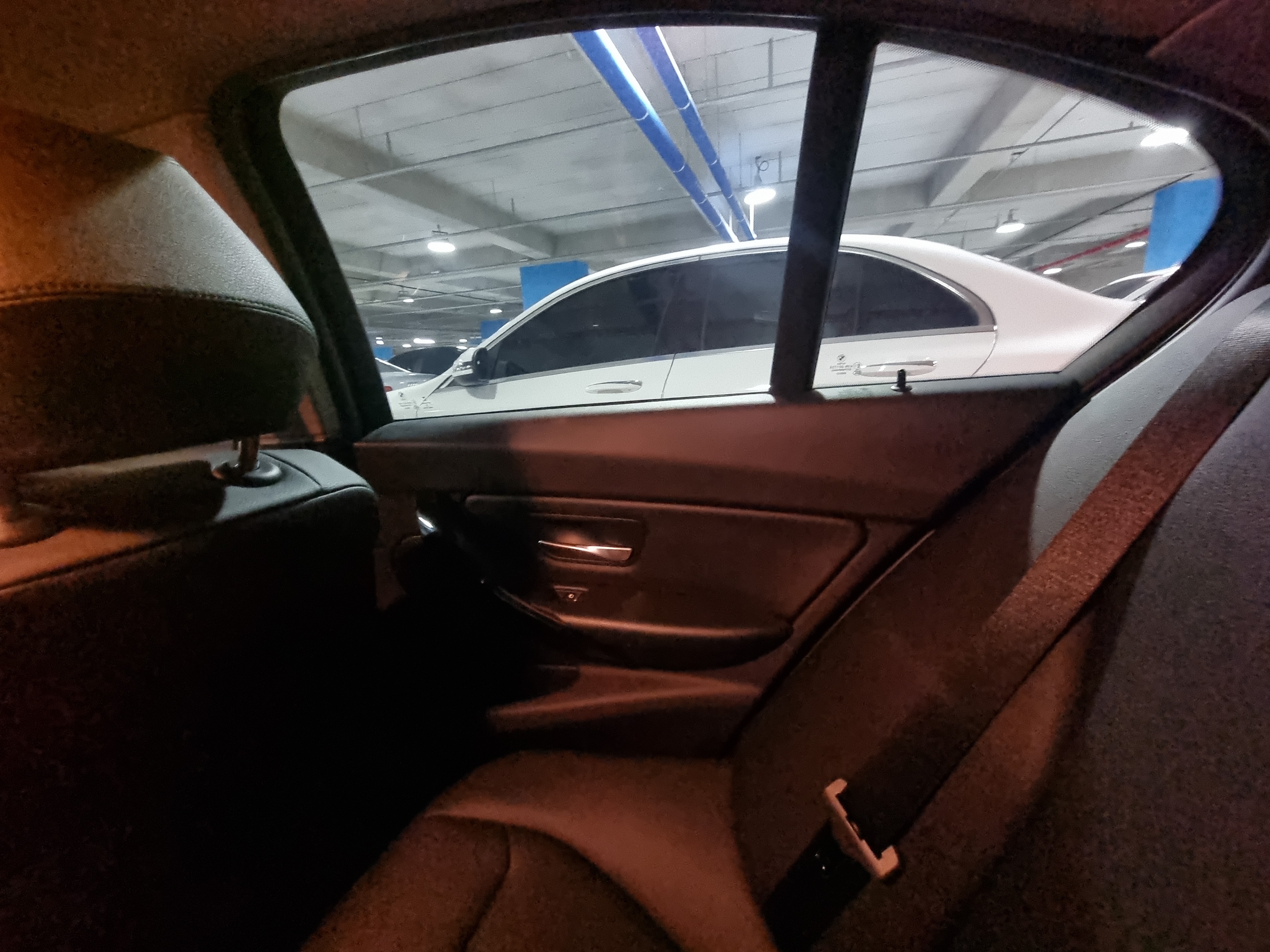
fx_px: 477
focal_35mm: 13
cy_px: 476
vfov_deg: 89.9
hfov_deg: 106.2
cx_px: 635
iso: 2500
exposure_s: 1/11
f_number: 2.2
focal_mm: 2.2
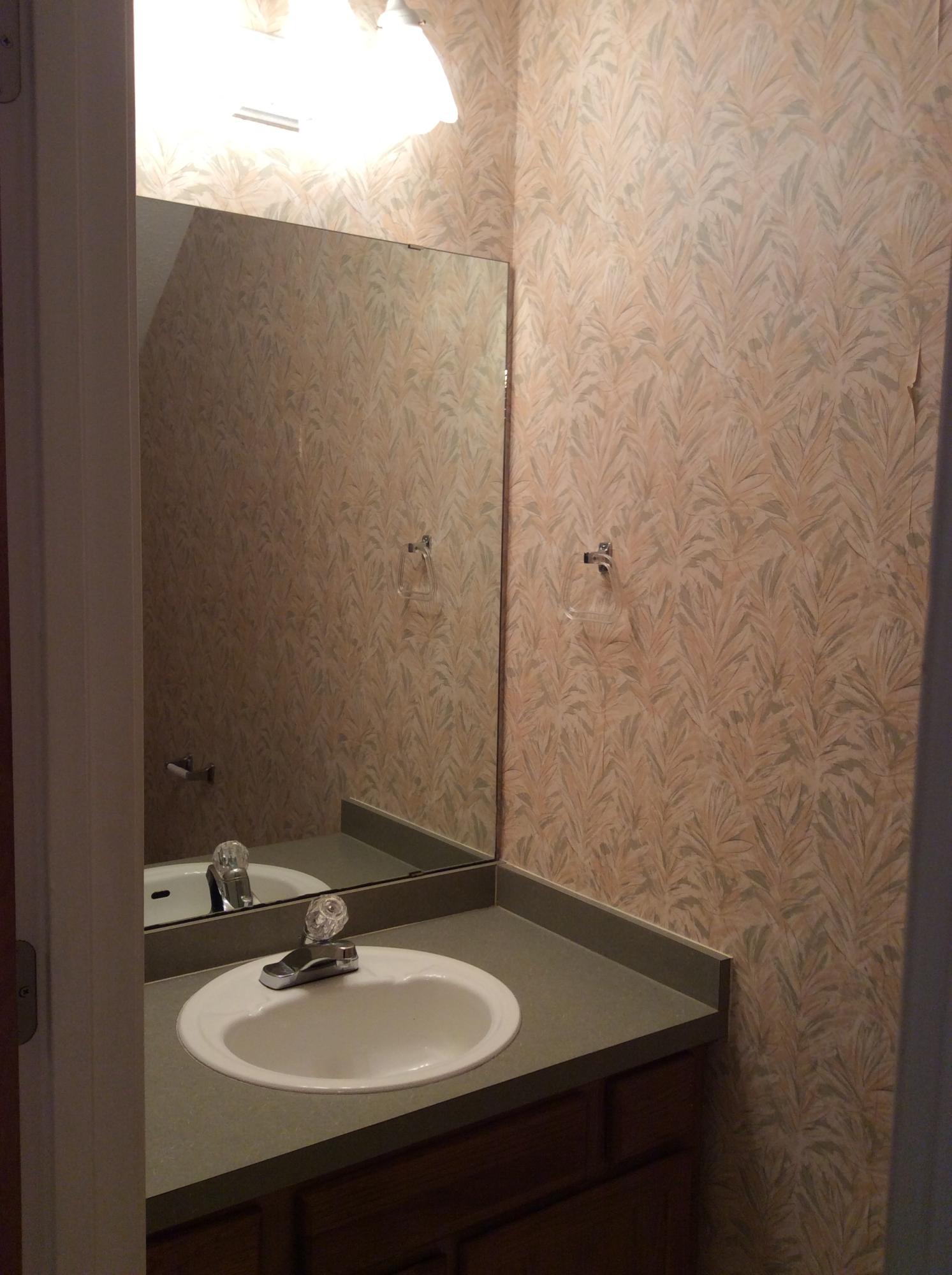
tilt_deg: -5.2
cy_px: 638
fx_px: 1177
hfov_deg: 44.0
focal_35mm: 32
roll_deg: +0.0
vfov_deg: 56.9
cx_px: 476
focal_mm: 3.3
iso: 50
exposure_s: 1/60
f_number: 2.4
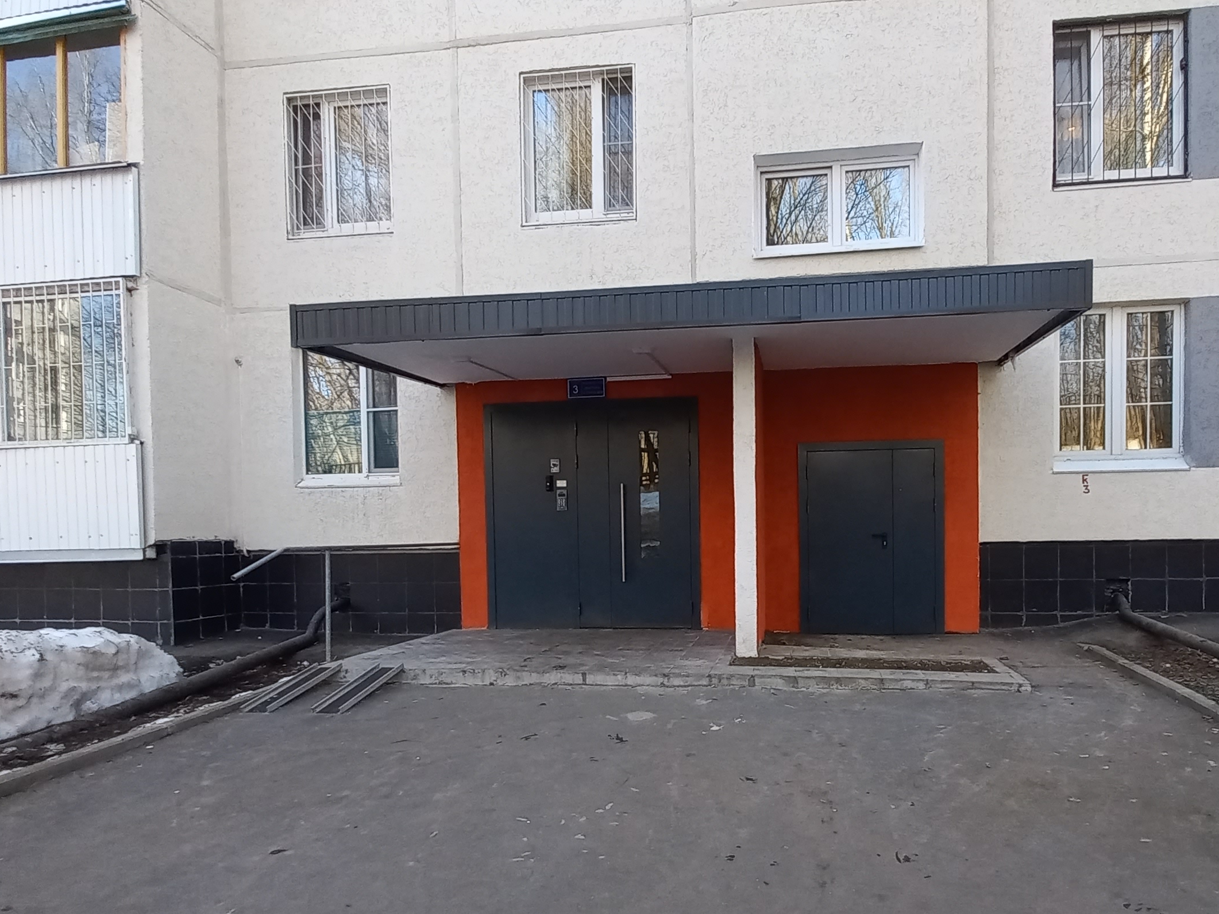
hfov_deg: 80.8
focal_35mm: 20
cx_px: 728
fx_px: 704
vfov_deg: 65.3
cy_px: 554
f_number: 2.2
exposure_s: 1/100
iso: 50
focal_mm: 1.42
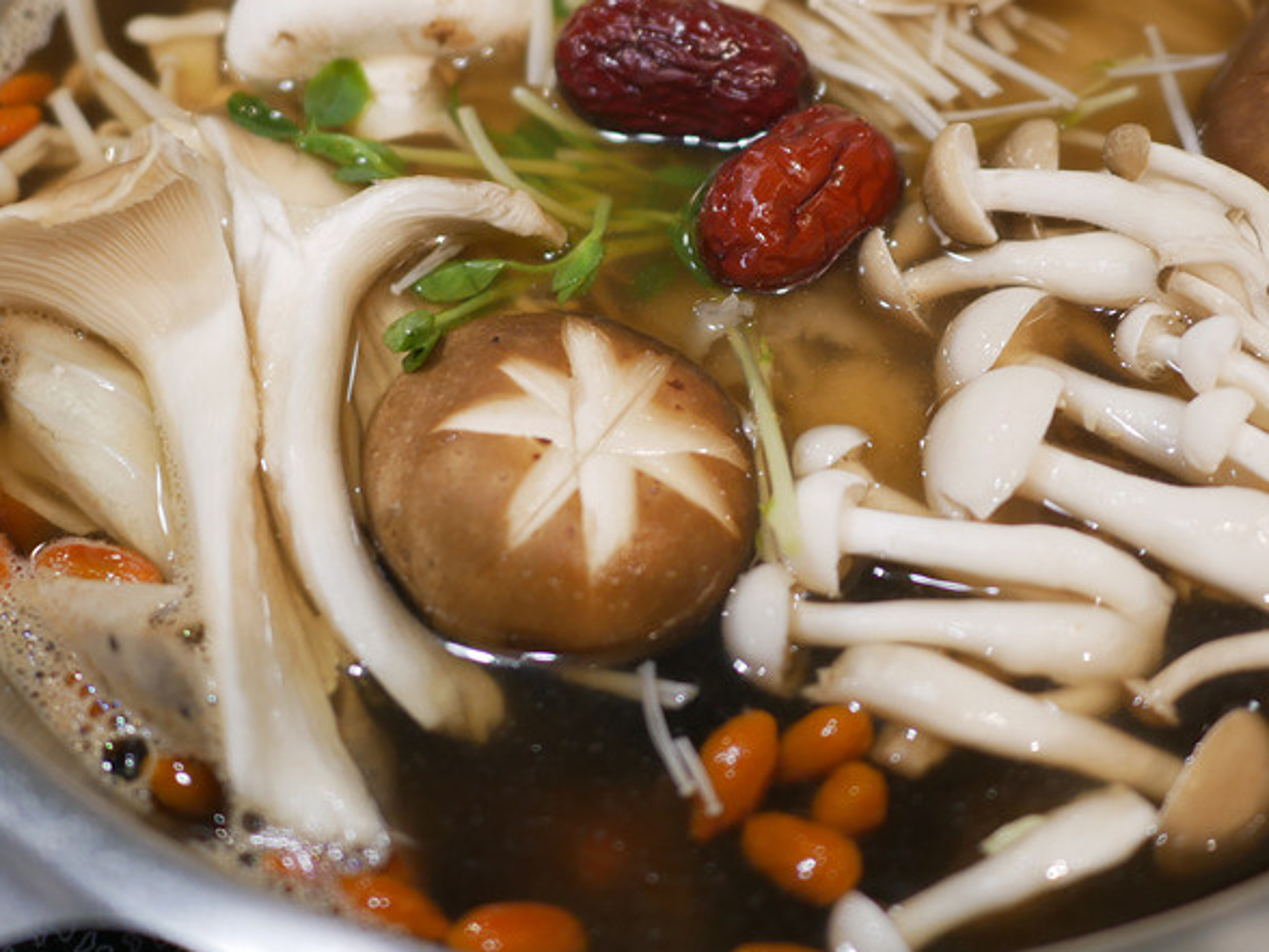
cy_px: 339
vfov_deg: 28.4
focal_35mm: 51
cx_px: 678
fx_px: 1870
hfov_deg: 37.5
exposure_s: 1/60
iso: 200
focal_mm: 15
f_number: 1.7
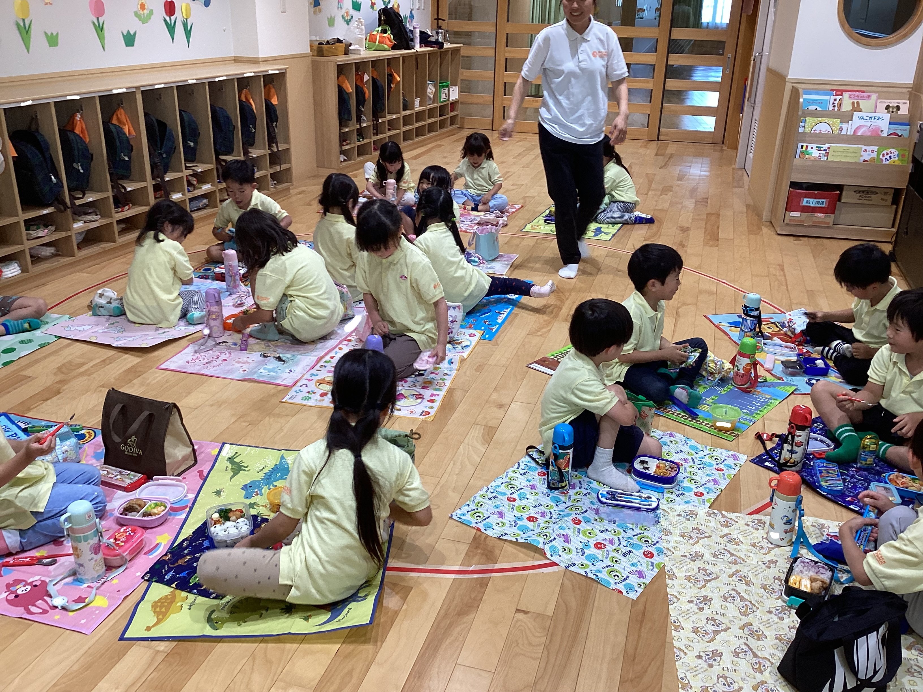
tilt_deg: -23.4
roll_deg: -1.9
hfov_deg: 58.4
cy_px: 346
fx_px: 827
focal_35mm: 31
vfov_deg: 45.4
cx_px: 462
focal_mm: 3.3
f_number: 2.4
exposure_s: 1/50
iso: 50
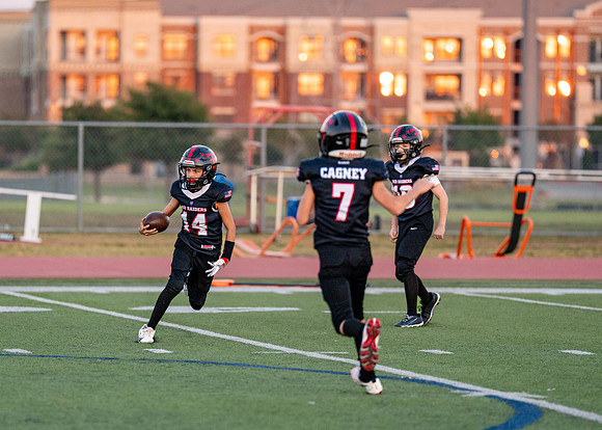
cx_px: 229
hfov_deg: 6.6
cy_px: 233
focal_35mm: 306
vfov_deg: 4.7
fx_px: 5229
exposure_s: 1/1250
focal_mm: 200
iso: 1250
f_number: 2.8
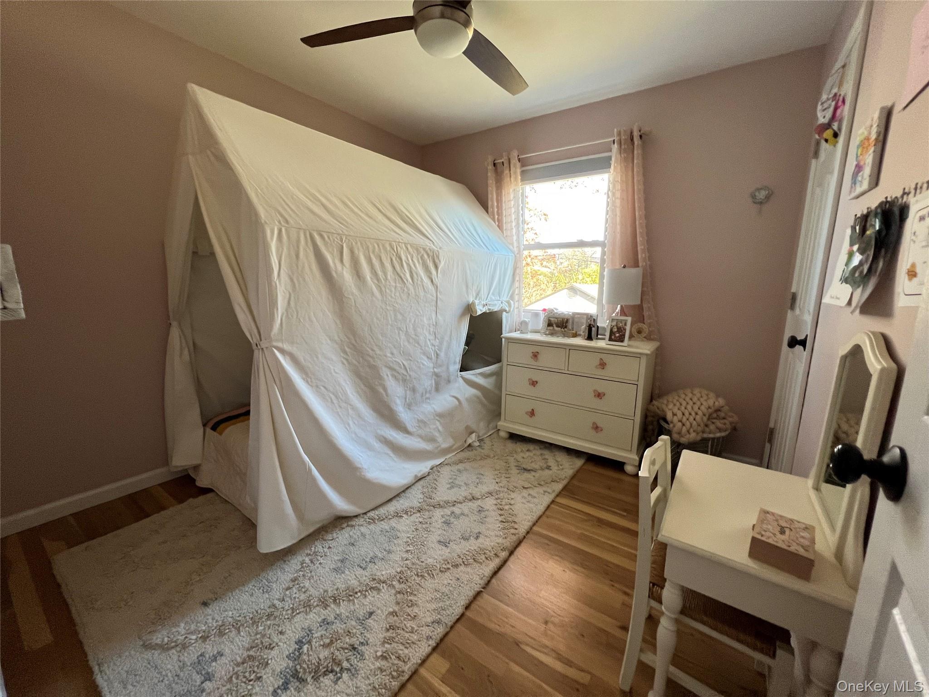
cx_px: 464
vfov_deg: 89.9
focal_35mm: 13
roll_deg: -0.5
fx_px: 349
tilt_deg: -10.3
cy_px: 348
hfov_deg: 106.2
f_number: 1.8
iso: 200
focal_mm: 1.57
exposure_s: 1/120
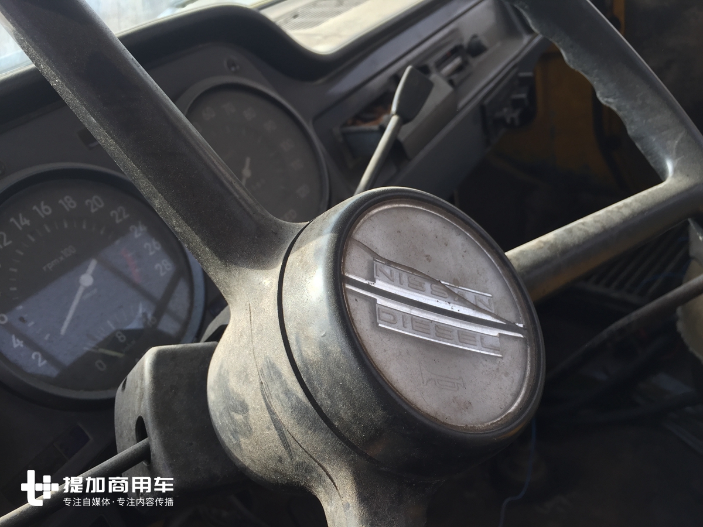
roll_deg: +13.6
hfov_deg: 61.7
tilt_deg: -30.5
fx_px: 589
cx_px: 352
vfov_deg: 48.2
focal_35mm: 29
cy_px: 264
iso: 32
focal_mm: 4.15
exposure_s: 1/120
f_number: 2.2
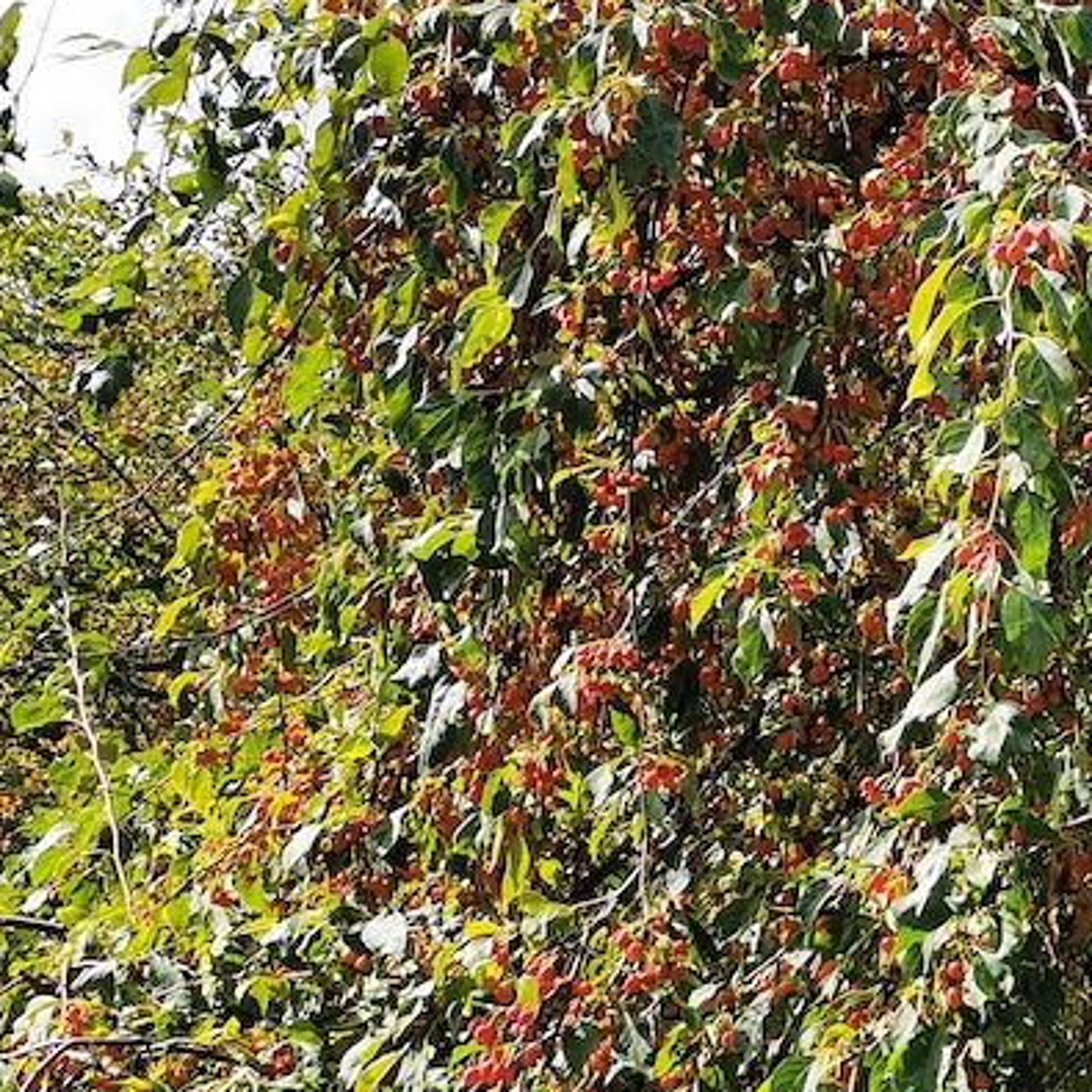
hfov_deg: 18.9
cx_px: 1357
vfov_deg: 19.9
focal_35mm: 86
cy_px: 912
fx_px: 3069
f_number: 1.8
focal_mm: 5.58
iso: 50
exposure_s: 1/2564
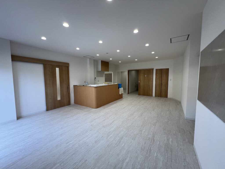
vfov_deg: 89.9
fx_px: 84
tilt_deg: -3.9
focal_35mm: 13
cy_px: 84
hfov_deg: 106.2
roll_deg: +0.1
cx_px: 112
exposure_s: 1/99
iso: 50
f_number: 1.8
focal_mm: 1.57
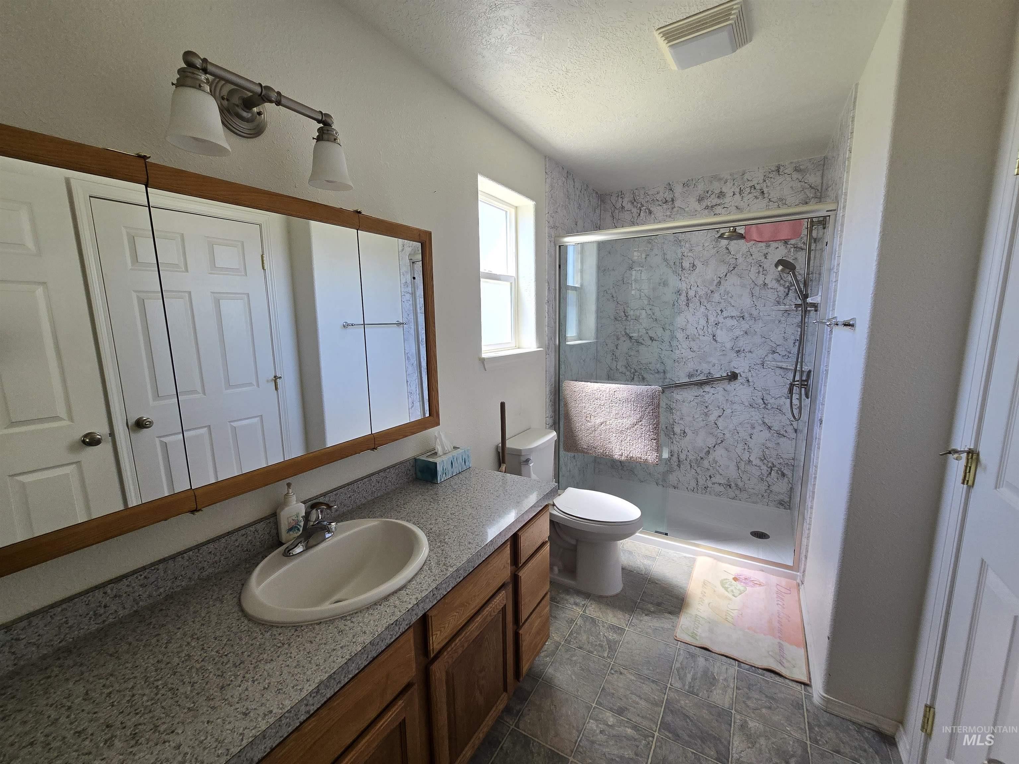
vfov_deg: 89.9
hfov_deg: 106.2
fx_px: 383
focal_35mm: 13
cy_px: 382
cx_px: 510
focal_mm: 2.2
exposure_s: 1/120
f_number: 2.2
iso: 80
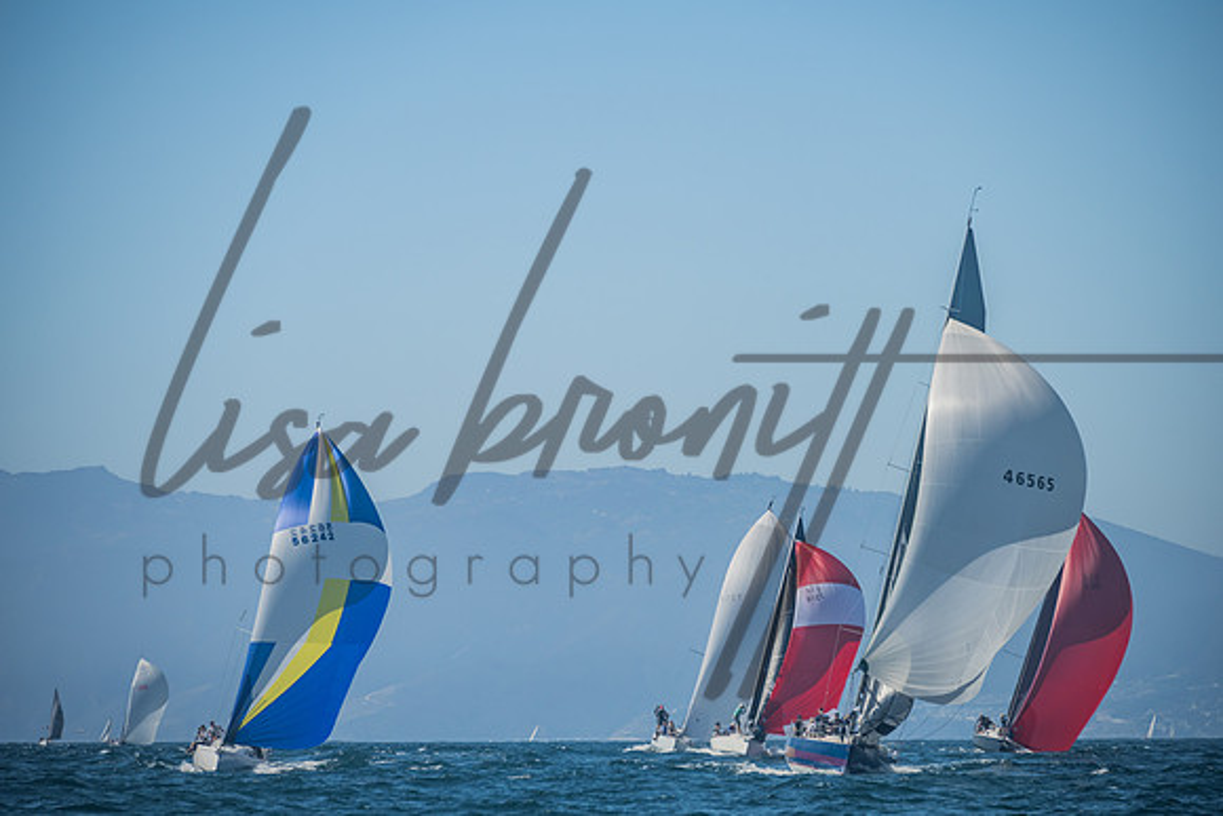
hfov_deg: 10.0
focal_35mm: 206
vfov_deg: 6.7
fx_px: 7002
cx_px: 612
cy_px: 408
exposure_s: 1/1250
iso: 160
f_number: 6.3
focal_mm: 200
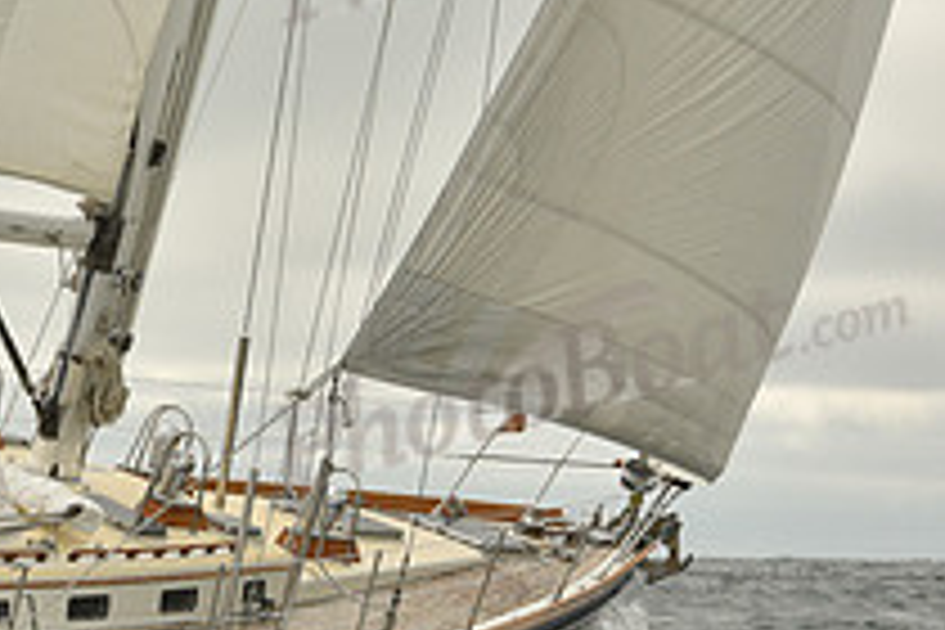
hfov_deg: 6.8
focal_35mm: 304
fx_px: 7979
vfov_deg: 4.5
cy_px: 205
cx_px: 45
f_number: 9
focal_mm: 110
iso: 320
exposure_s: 1/800
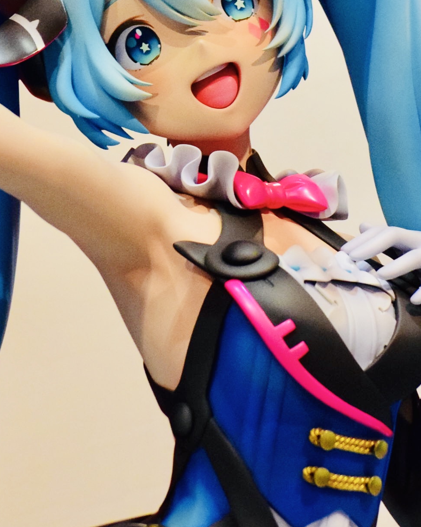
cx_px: 273
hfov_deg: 5.2
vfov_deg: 6.5
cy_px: 153
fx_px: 4628
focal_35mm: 297
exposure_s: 1/160
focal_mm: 86
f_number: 6.3
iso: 4000
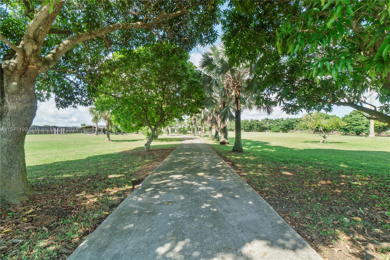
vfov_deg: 77.3
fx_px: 162
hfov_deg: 100.4
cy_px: 130
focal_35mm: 15
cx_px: 195
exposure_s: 1/40
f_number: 11
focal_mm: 10
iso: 100
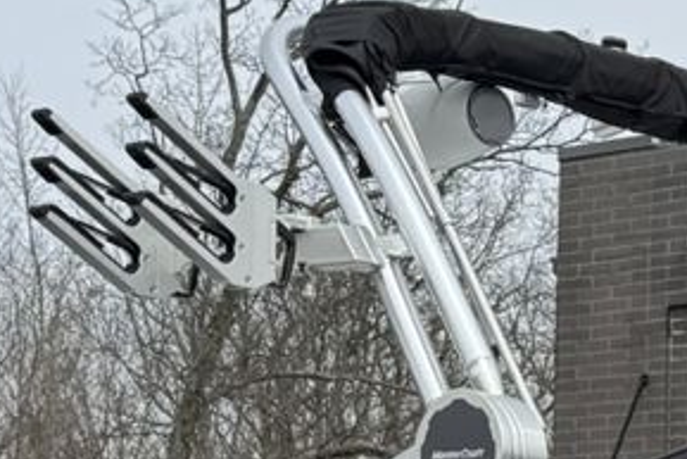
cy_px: 797
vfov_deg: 9.5
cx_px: 1222
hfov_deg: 13.4
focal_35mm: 138
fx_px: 2635
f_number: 1.78
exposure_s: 1/3413
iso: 80
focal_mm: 6.76
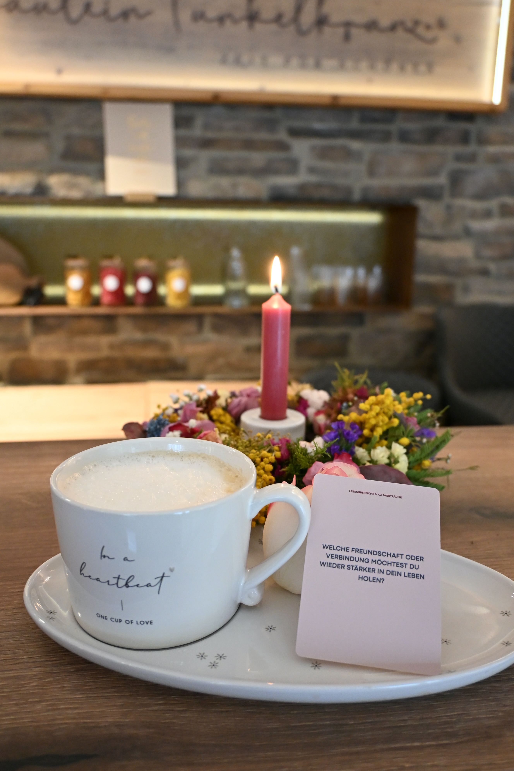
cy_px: 386
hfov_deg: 43.6
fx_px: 642
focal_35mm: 30
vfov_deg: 61.9
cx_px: 257
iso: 2000
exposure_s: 1/125
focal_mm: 20
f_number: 3.8
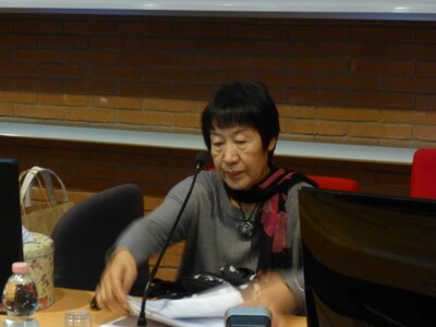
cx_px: 218
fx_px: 1008
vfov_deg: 18.4
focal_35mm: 80
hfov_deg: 24.4
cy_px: 164
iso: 800
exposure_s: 1/8
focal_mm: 14.2
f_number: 4.9
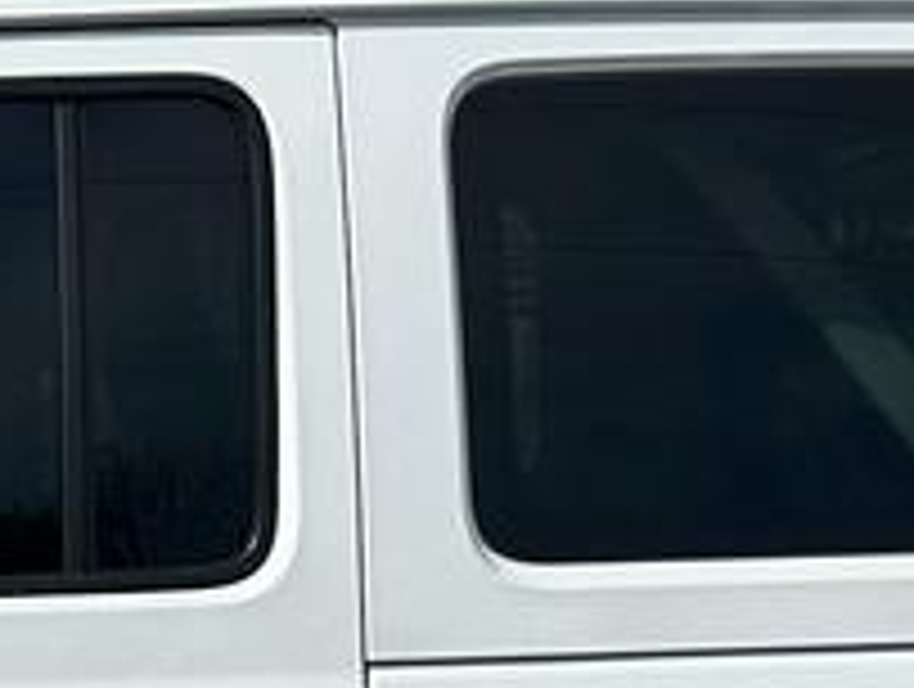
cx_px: -815
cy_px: 1012
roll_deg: -0.2
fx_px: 3994
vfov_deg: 9.6
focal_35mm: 151
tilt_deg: -7.7
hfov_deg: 11.9
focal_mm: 6.86
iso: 80
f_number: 1.78
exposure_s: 1/8929
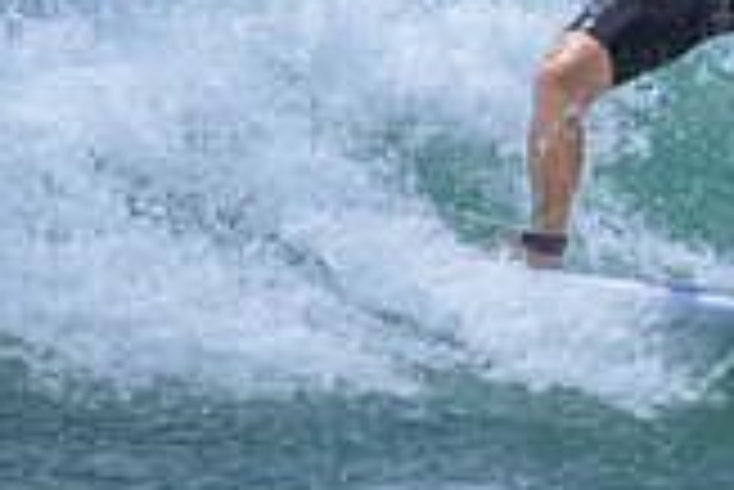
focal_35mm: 3910
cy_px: 21
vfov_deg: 0.4
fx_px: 79790
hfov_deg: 0.5
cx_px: 1336
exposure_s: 1/3200
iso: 250
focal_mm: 800
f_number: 6.3
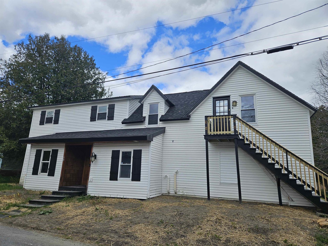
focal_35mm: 23
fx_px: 218
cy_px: 123
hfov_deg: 73.9
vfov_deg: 58.9
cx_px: 164
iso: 25
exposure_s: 1/1889
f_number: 1.8
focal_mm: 5.4
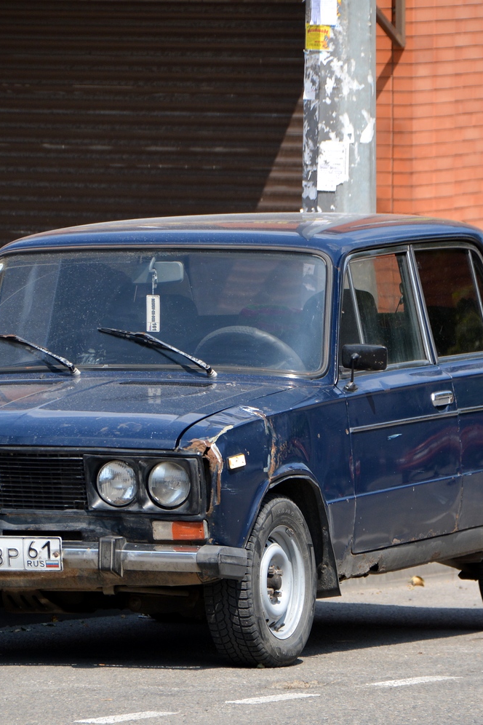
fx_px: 8407
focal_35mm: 418
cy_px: 362
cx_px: 189
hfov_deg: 3.3
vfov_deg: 4.9
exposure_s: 1/1250
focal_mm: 185
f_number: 6
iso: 400
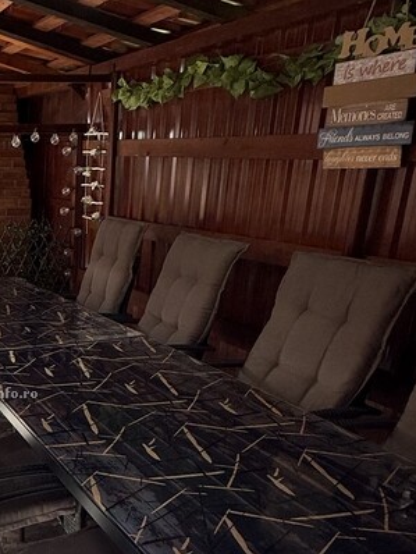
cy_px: 333
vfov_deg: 51.0
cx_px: -46
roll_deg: +0.7
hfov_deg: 34.2
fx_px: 576
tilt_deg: -16.3
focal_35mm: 36
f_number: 2.2
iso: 64
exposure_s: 1/176
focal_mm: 2.22
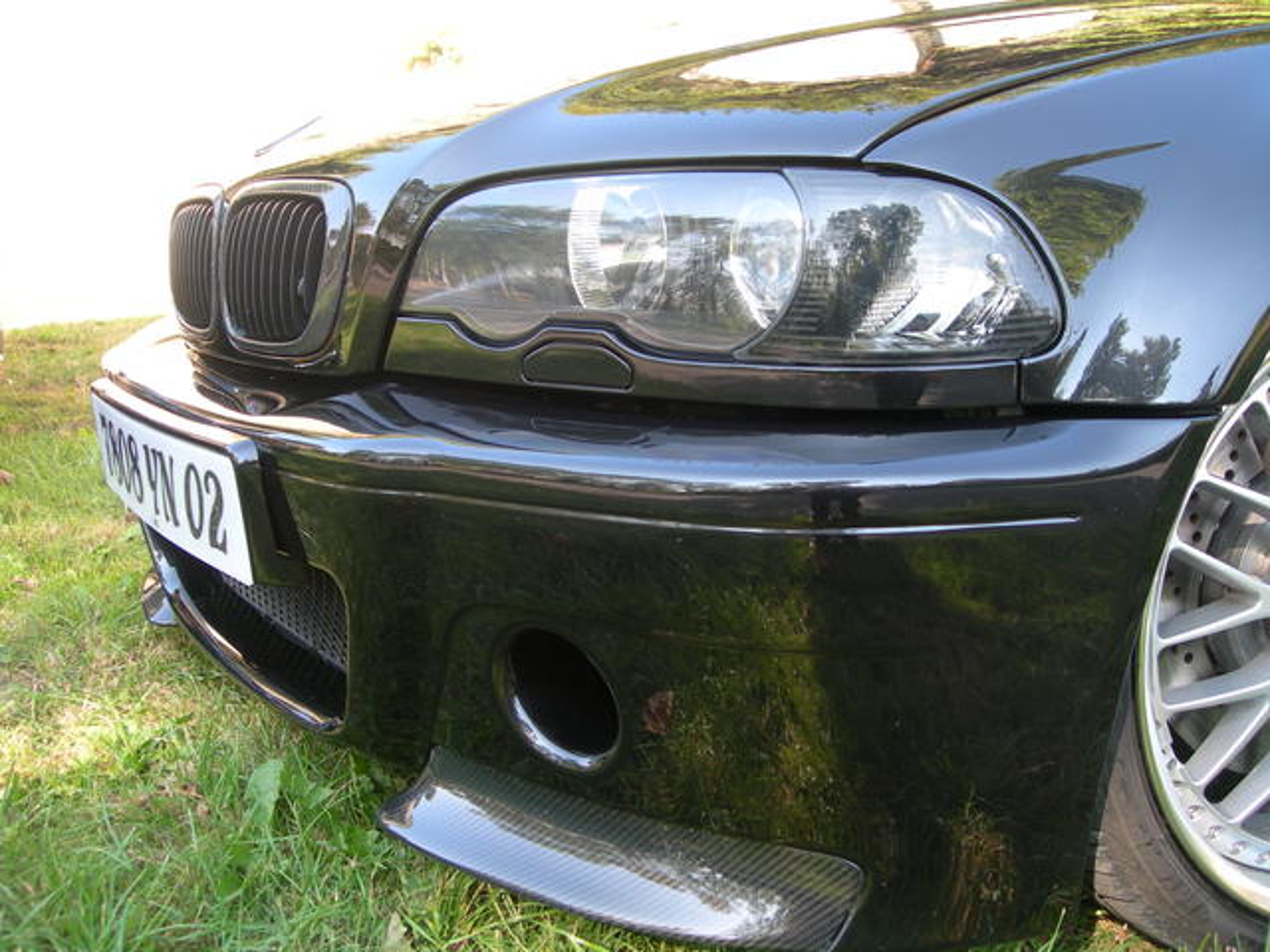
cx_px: 635
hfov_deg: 49.0
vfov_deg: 37.7
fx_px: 1394
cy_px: 476
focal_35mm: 38
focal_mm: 7.8
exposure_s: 1/76.8
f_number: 2.8
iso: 50
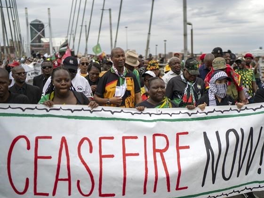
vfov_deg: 36.8
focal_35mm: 39
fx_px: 297
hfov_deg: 47.8
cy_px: 97
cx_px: 145
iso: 100
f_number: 1.6
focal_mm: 35
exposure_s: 1/5000
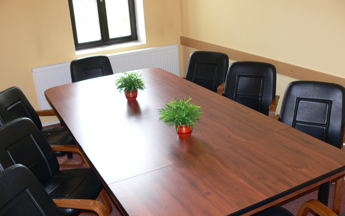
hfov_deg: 51.5
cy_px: 122
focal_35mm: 38
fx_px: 357
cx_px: 169
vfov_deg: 33.5
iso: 125
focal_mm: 7.4
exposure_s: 1/30
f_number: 2.8
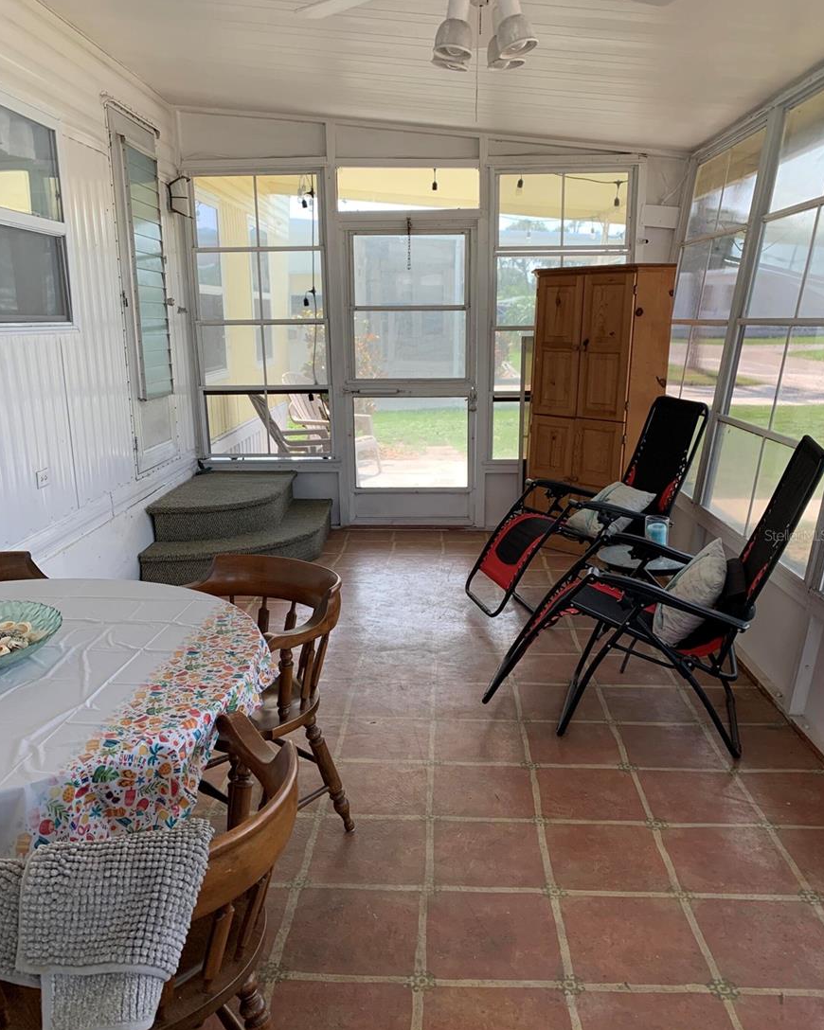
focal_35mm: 28
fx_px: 854
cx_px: 405
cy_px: 535
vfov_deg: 62.2
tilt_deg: -13.5
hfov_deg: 51.5
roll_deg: -0.4
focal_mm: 4.25
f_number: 1.8
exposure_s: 1/121
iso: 80
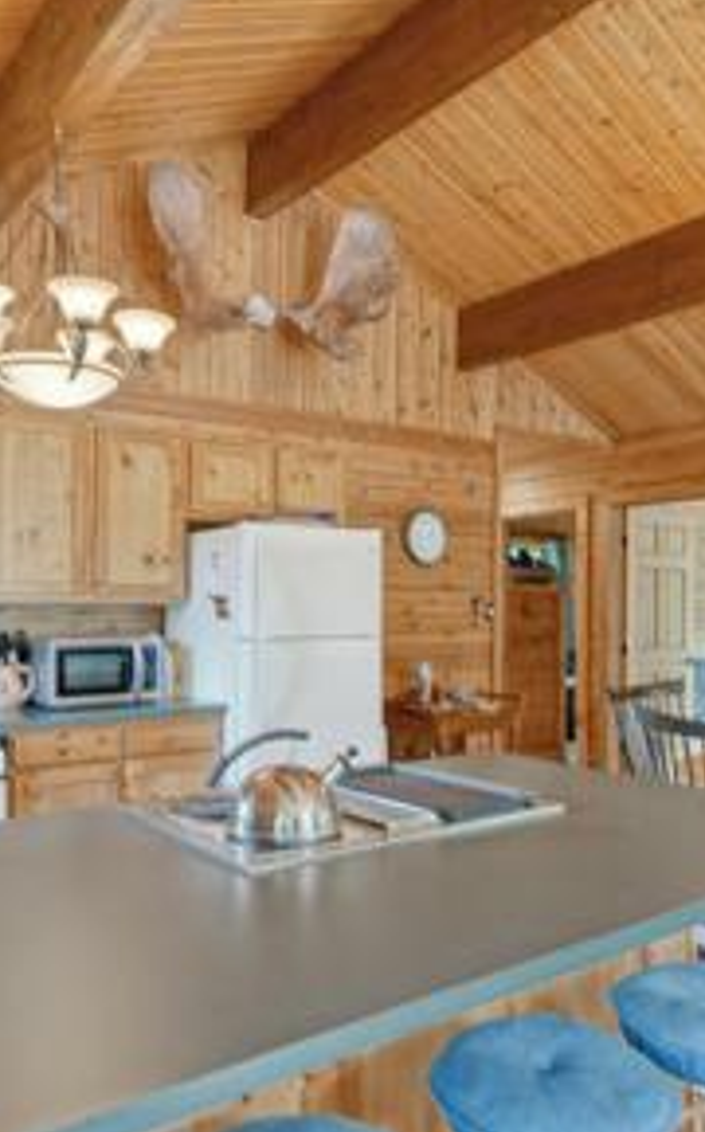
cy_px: 560
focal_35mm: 27
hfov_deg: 45.8
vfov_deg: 68.4
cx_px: 309
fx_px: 832
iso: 400
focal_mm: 17
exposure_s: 1/13
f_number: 8
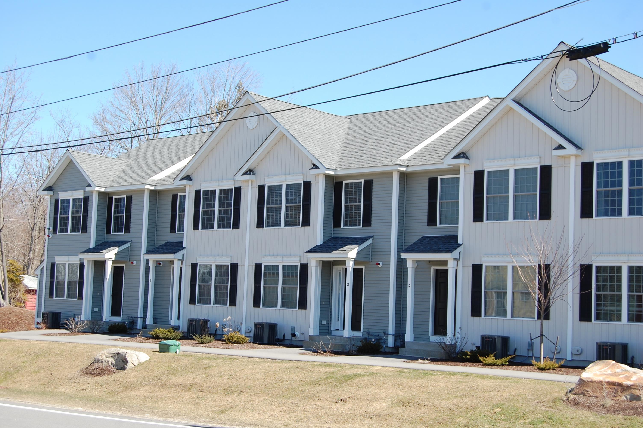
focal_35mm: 57
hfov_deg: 35.1
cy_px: 214
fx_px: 1017
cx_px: 322
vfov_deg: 23.7
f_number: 8
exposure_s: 1/250
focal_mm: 38
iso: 200
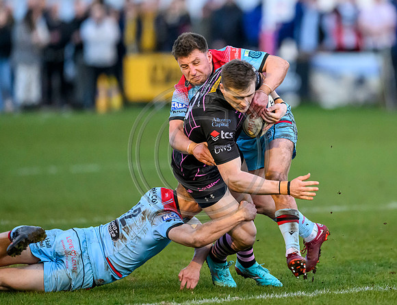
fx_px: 6739
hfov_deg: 3.4
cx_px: 302
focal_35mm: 583
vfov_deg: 2.6
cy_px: 106
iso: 6400
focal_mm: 400
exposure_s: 1/800
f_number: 2.8
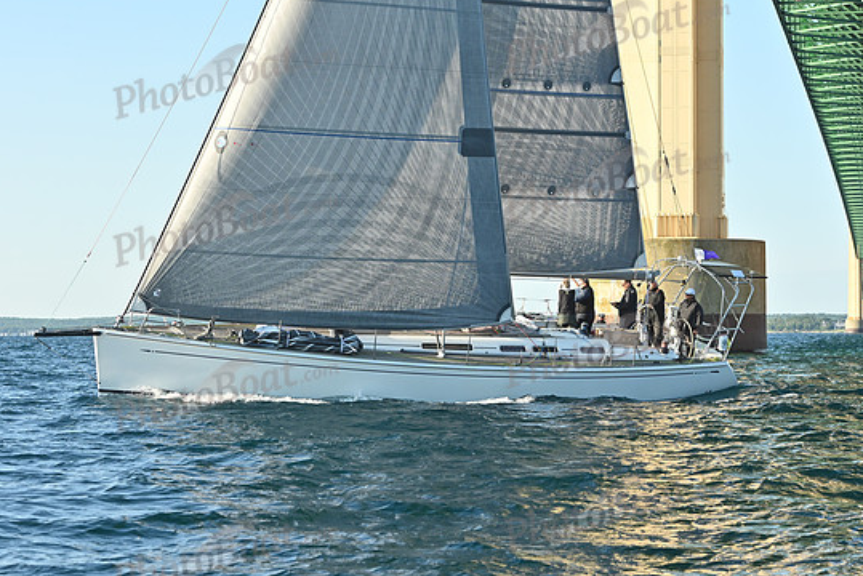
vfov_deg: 13.8
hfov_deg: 20.6
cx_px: 423
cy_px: 286
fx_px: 2374
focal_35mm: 99
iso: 800
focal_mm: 92
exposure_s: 1/1250
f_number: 7.1
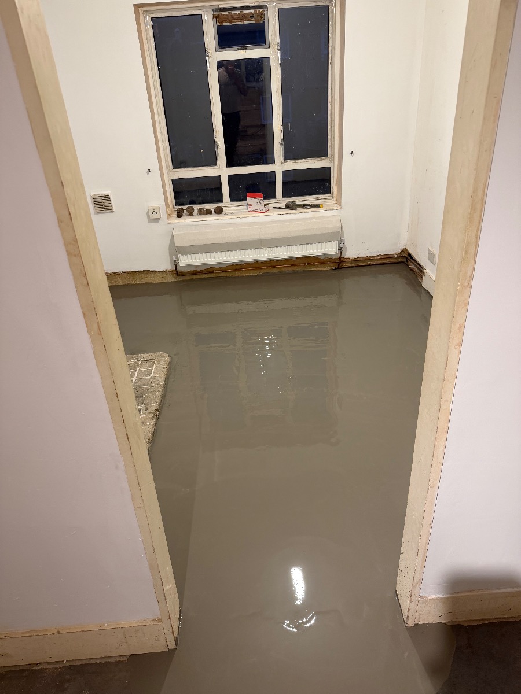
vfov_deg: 71.6
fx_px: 482
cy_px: 347
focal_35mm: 24
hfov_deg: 56.8
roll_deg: +4.5
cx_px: 260
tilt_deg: -30.1
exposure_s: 1/50
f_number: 1.78
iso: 160
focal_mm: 6.76
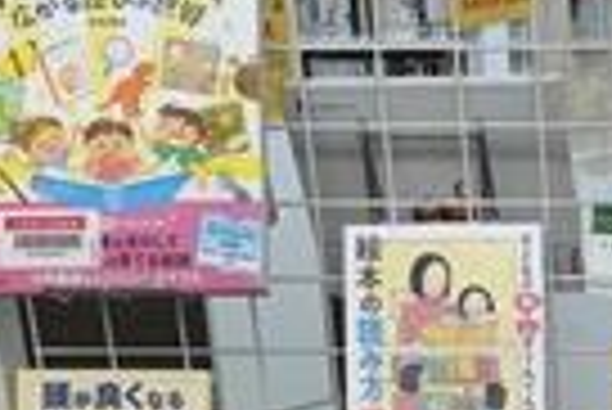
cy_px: 642
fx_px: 1923
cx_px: 788
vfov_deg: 11.6
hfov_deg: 17.1
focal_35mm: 113
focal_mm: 8.8
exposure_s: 1/80
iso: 125
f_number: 2.8
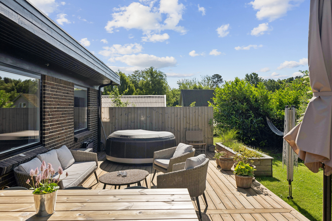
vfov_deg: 51.3
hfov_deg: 71.5
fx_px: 231
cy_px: 110
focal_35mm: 25
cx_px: 166
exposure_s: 1/1600
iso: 160
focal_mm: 25
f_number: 6.3
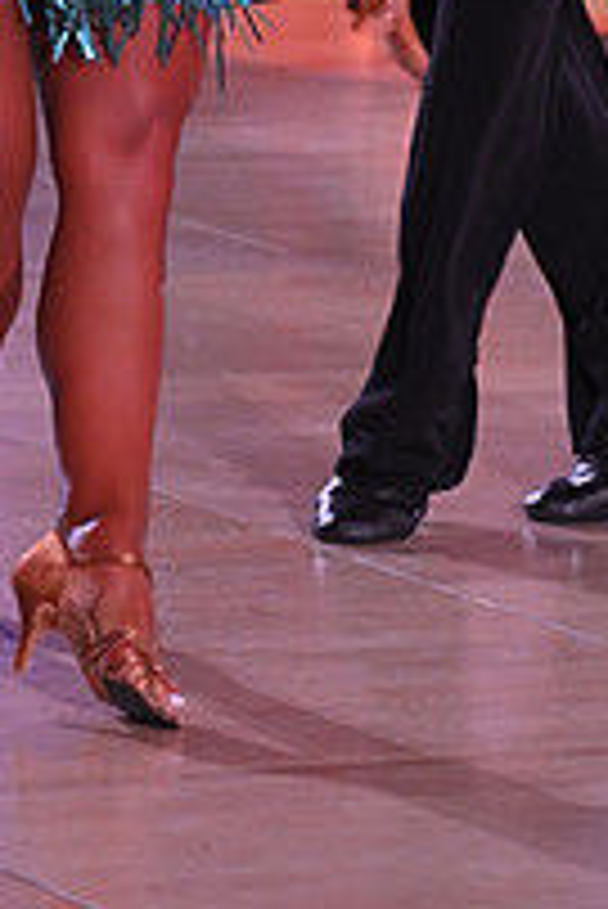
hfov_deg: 4.3
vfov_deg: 6.4
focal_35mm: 322
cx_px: 259
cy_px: -198
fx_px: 8143
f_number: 5
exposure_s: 1/320
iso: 2500
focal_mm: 112
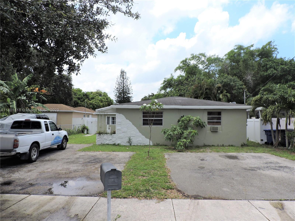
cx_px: 148
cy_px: 110
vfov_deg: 56.8
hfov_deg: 71.6
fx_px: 205
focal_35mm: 24
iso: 100
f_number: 3
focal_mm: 4.3
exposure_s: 1/1250
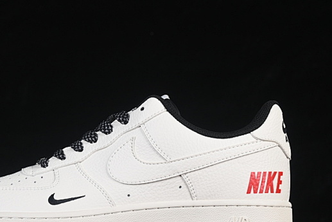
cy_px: 146
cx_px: 118
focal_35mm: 116
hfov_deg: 17.6
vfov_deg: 11.8
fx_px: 1070
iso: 160
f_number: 8
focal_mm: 50
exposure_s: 1/80
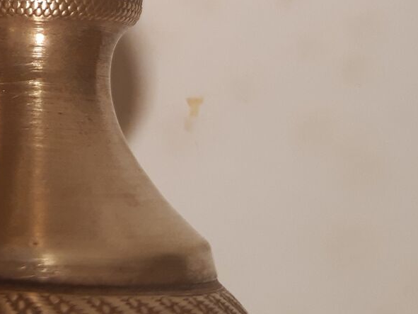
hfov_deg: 20.2
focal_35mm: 88
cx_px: -138
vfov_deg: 15.9
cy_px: -94
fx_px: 1062
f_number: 1.7
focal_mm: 3.92
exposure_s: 1/100
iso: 80
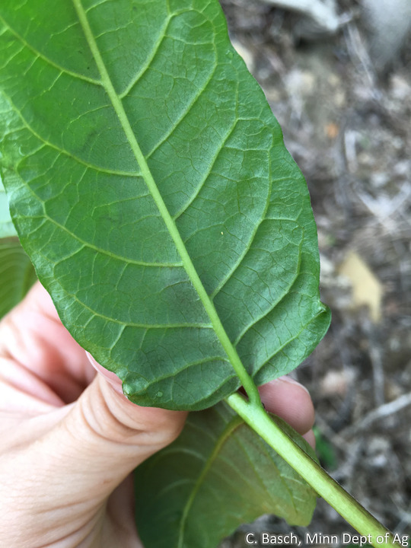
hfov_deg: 48.2
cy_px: 274
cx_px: 206
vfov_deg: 61.7
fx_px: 459
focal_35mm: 29
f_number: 2.2
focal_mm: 4.15
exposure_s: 1/60
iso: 32
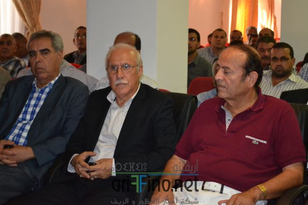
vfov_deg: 16.3
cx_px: 154
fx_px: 714
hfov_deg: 24.3
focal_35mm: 84
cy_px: 102
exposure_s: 1/60
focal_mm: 55
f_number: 5.6
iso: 3200
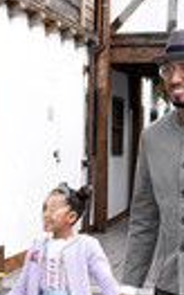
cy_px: 313
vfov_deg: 18.7
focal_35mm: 108
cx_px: 20
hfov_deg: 12.1
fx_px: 862
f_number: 8
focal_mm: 23
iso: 320
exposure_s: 1/160
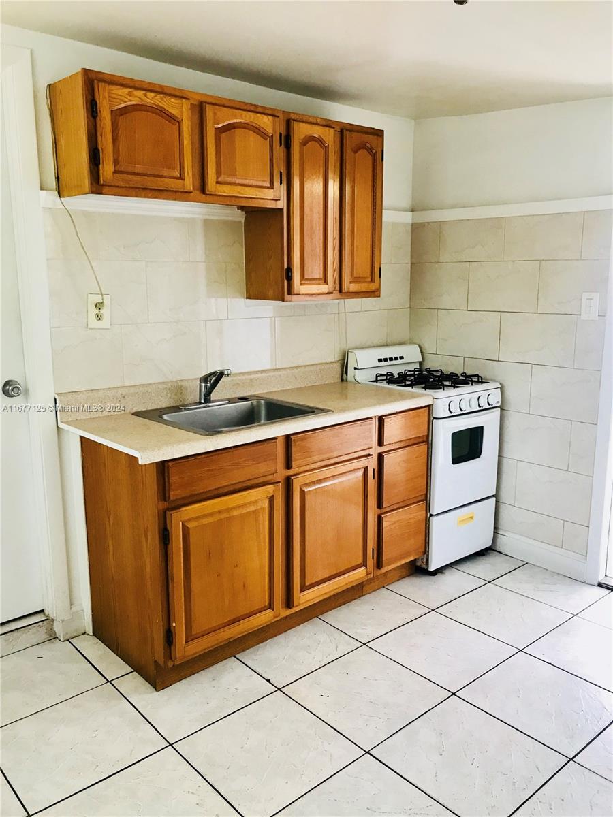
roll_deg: -0.7
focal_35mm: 28
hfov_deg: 49.7
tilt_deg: -9.9
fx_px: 661
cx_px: 306
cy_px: 408
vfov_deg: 63.4
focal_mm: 3.99
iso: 40
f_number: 1.8
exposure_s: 1/24
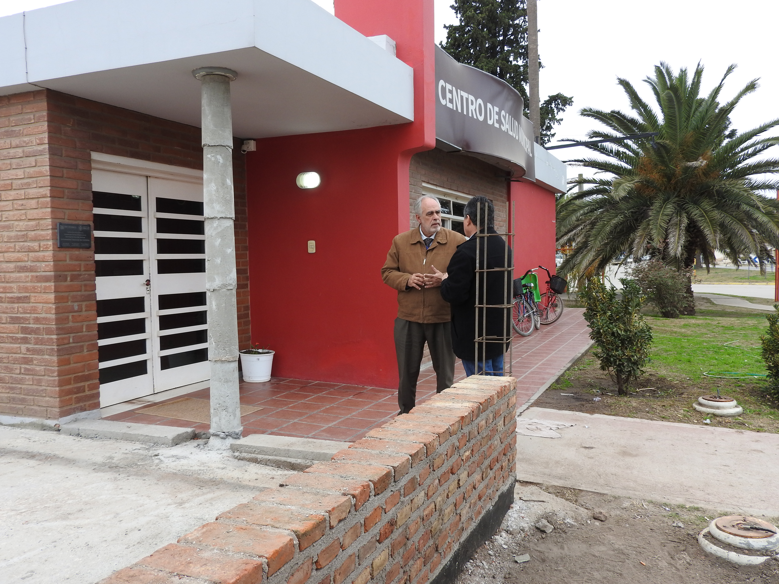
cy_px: 292
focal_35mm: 30
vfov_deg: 46.8
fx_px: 675
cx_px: 390
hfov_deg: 60.0
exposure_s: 1/50
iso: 100
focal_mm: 5.4
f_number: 3.5
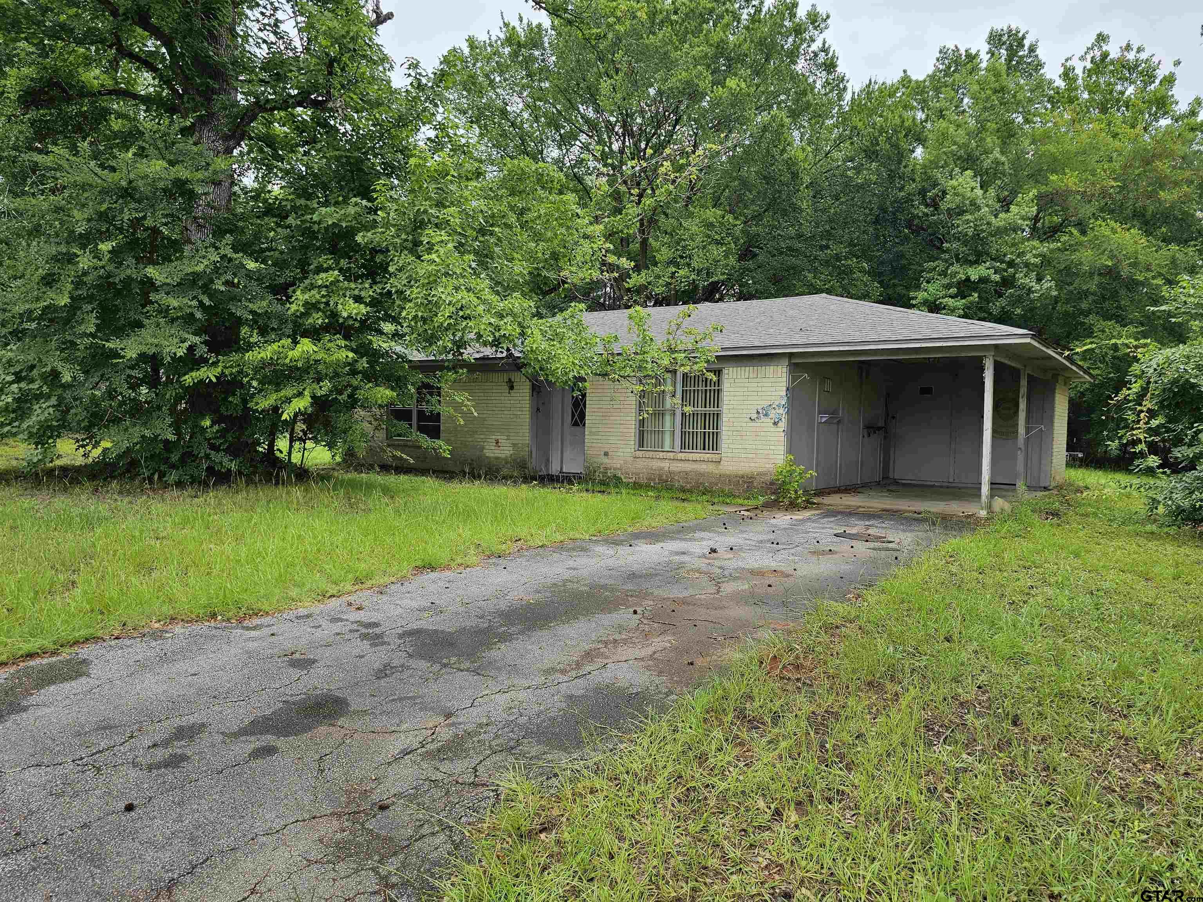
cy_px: 451
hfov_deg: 73.9
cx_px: 602
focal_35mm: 23
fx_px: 799
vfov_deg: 58.9
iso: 20
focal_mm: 6.3
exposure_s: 1/411
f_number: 1.7
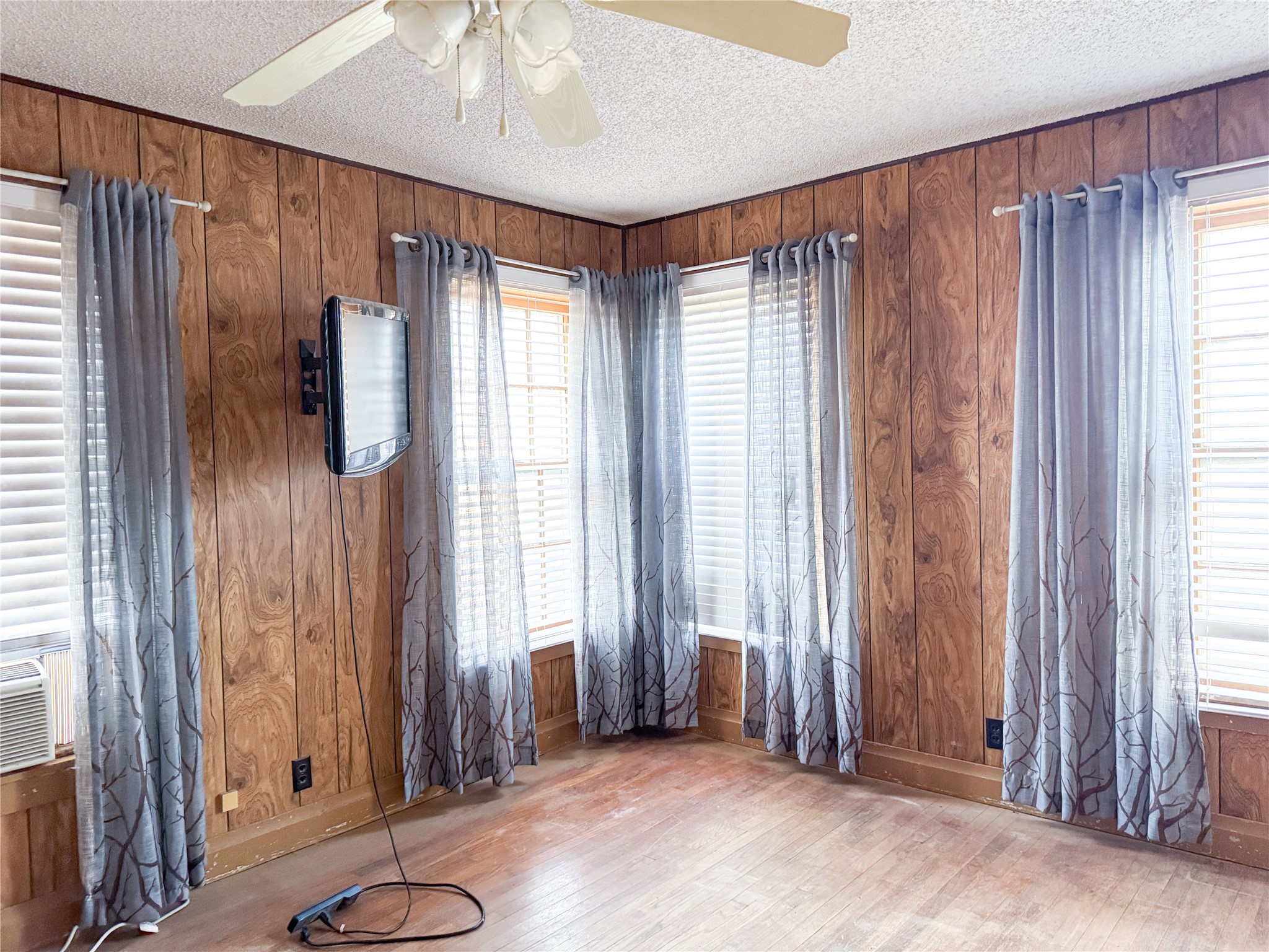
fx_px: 880
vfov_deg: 56.8
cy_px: 476
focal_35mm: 24
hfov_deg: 71.6
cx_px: 634
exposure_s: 1/60
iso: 500
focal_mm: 6.76
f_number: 1.78
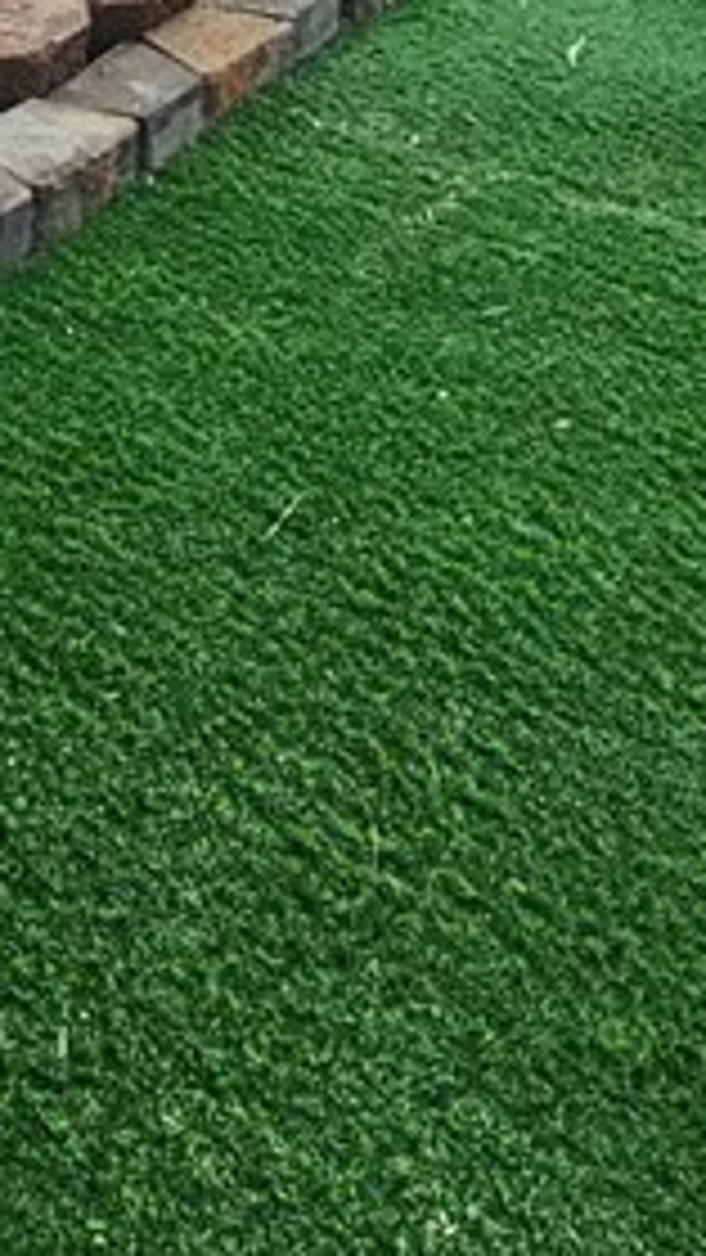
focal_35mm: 52
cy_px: -711
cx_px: -130
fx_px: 1730
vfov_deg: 26.3
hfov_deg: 21.5
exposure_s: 1/556
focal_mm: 2.2
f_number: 2.2
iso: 50
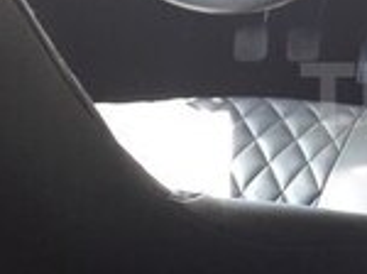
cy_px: 99
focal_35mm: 119
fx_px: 1260
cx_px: 550
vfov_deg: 12.4
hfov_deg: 15.3
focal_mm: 3.6
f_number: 1.9
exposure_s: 1/50
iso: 100
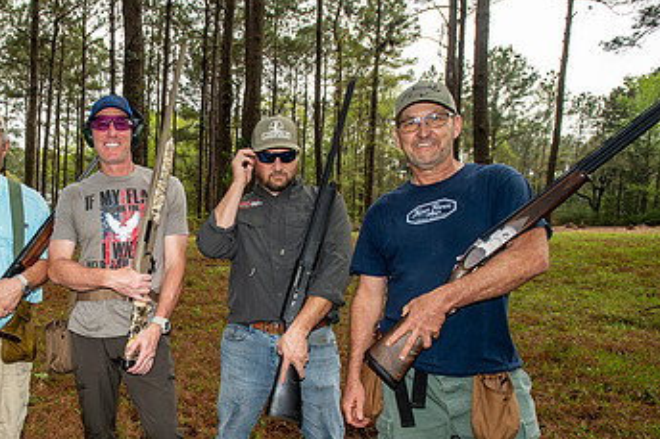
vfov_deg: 40.6
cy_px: 288
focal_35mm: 32
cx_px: 148
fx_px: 586
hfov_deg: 55.3
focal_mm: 19
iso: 125
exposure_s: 1/250
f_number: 4.5
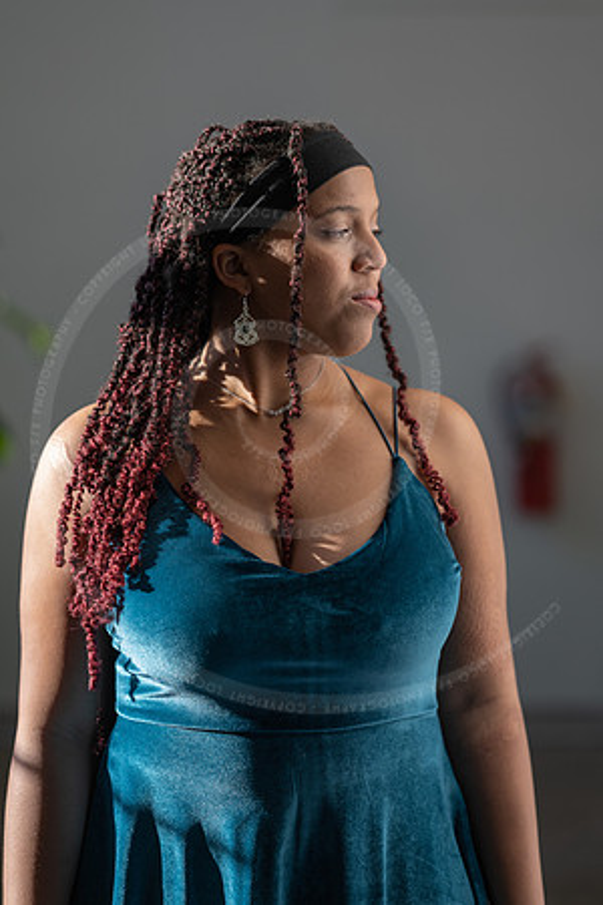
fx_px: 2135
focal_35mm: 85
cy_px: 452
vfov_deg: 23.9
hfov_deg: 16.1
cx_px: 302
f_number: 1.8
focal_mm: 85
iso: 200
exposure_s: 1/1600
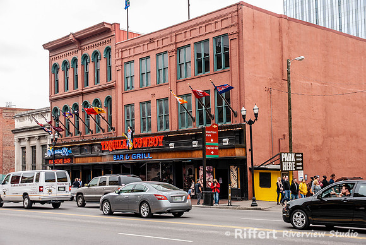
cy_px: 122
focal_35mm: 48
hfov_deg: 41.1
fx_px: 488
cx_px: 183
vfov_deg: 28.1
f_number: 4.2
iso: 100
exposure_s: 1/60
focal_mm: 32
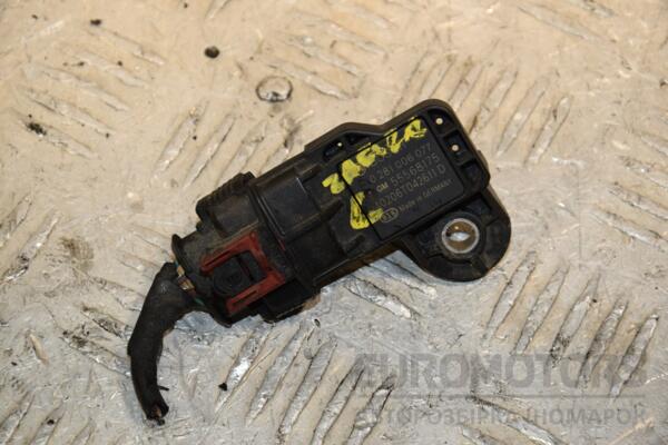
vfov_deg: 8.7
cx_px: 334
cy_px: 222
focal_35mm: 158
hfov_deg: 13.0
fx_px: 2922
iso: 800
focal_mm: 105
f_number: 9
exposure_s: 1/200
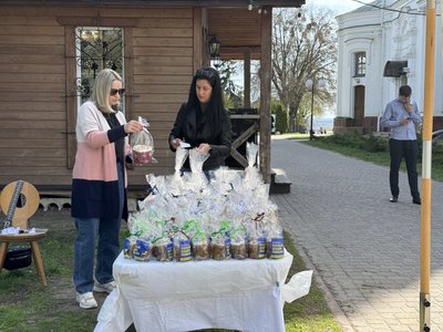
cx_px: 222
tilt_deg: -3.8
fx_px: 614
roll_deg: +0.1
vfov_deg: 30.3
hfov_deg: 39.7
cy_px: 166
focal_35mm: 48
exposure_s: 1/1238
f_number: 1.78
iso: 64
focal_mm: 6.76
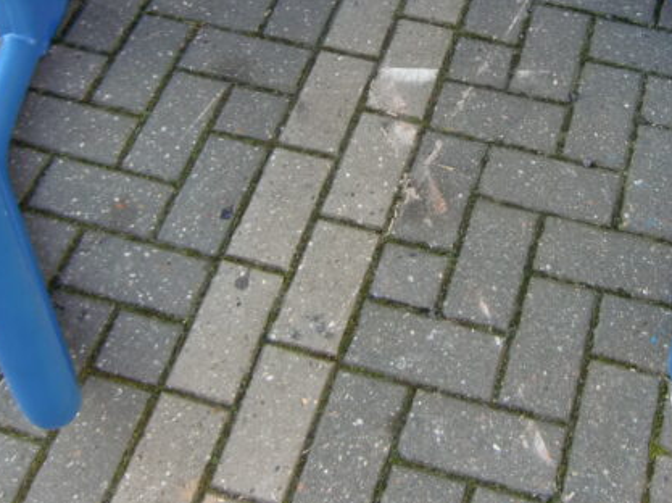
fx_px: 1144
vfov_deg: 24.0
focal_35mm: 59
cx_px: 417
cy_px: 37
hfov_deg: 32.6
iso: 80
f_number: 3.2
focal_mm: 4.3
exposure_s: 1/60
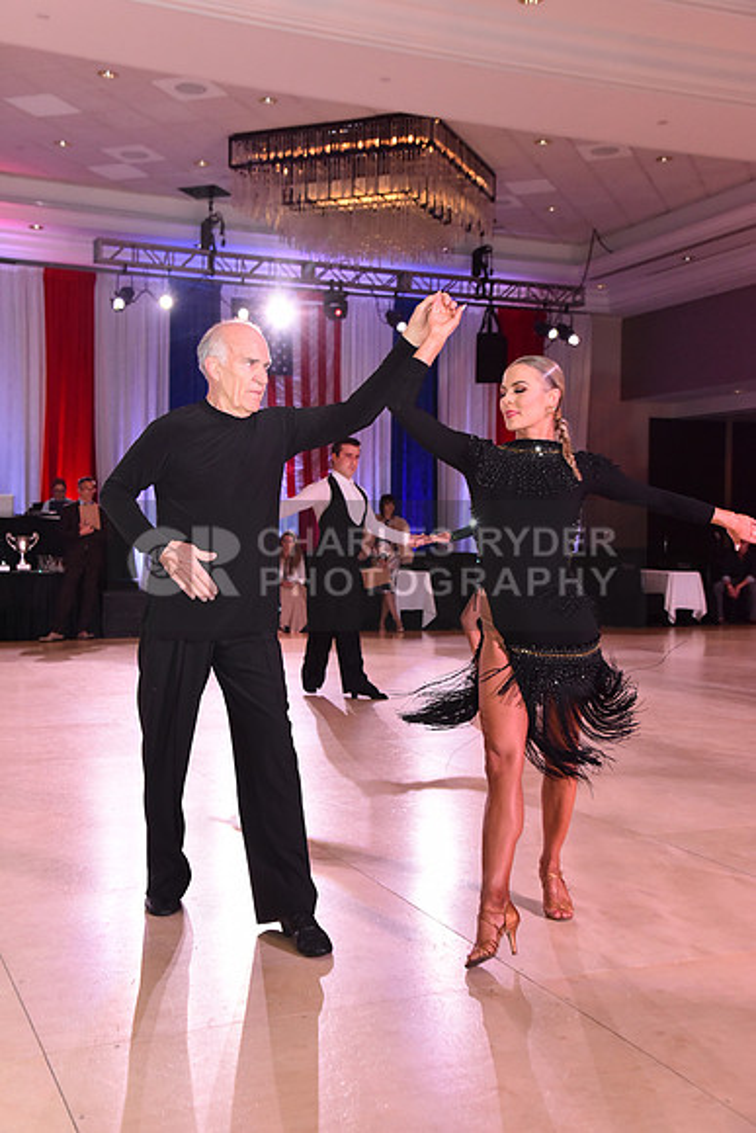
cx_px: 378
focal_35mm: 52
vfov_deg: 38.2
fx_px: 1637
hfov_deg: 26.0
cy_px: 566
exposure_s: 1/320
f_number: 6.3
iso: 2500
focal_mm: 52
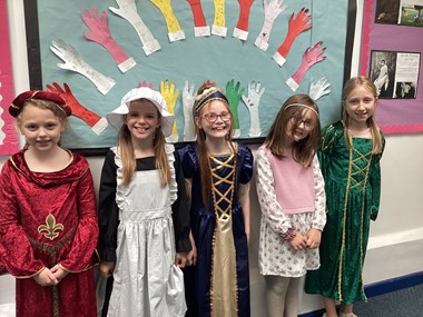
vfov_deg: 45.4
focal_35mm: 31
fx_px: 379
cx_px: 212
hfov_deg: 58.4
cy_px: 158
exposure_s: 1/60
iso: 50
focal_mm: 3.3
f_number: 2.4
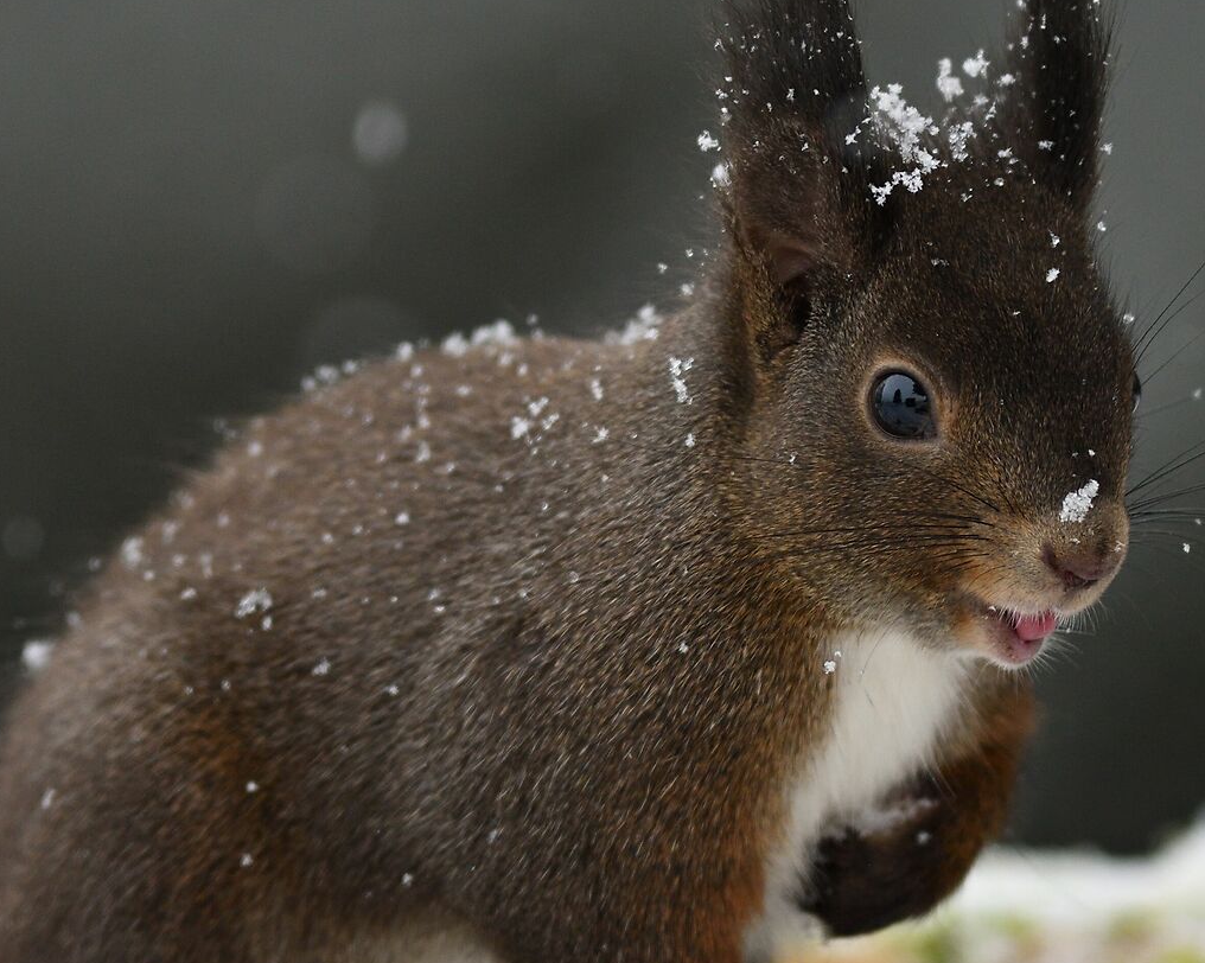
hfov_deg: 1.9
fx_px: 35578
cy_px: 668
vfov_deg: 1.6
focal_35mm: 998
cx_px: 732
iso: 560
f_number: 4
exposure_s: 1/640
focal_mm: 300
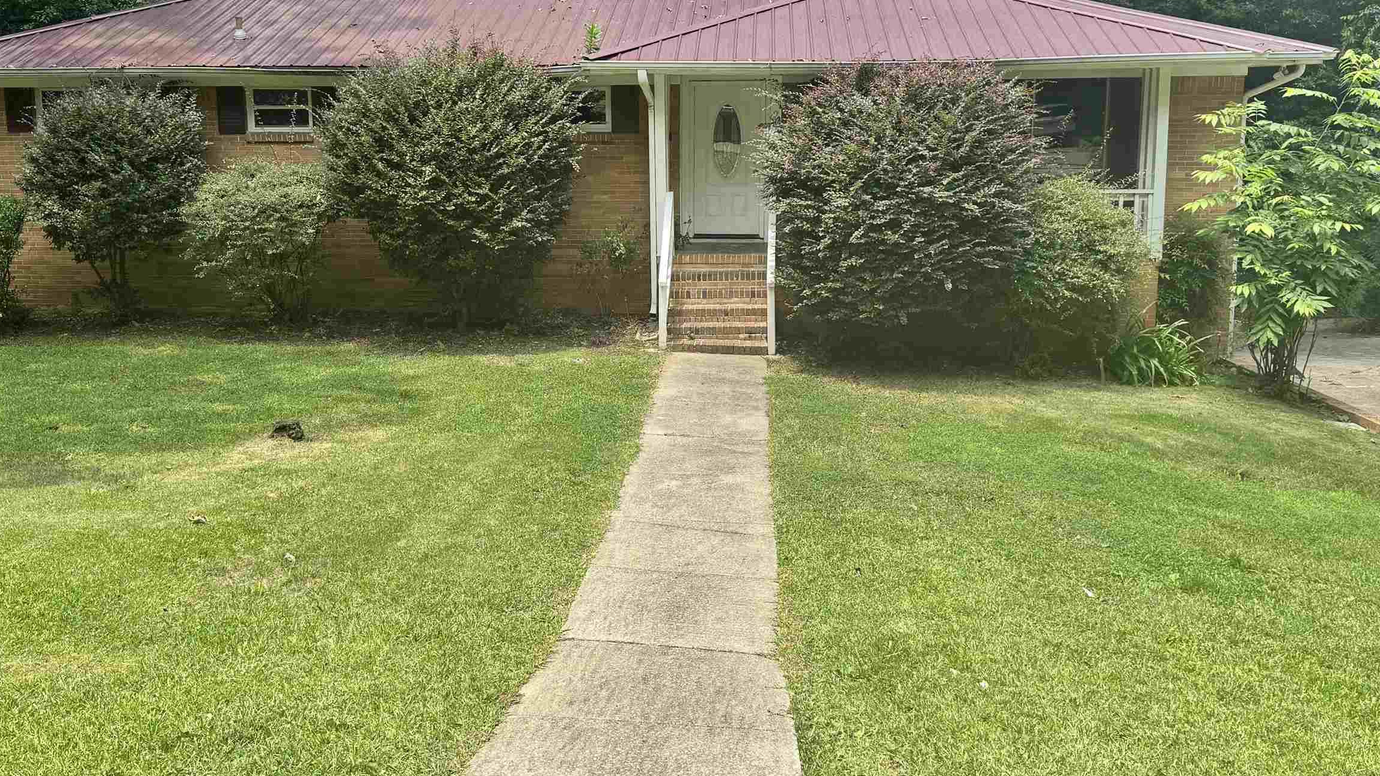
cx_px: 639
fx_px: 1281
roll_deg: +0.6
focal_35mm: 35
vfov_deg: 33.6
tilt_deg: -10.2
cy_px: 298
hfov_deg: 56.6
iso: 80
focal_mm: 6.76
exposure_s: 1/1637
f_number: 1.78
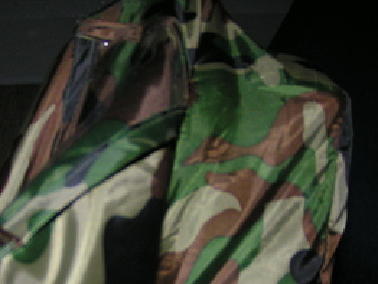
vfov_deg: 25.0
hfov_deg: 32.9
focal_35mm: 58
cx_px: 123
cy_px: 205
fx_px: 634
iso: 200
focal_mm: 5.8
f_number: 2.8
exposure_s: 1/40
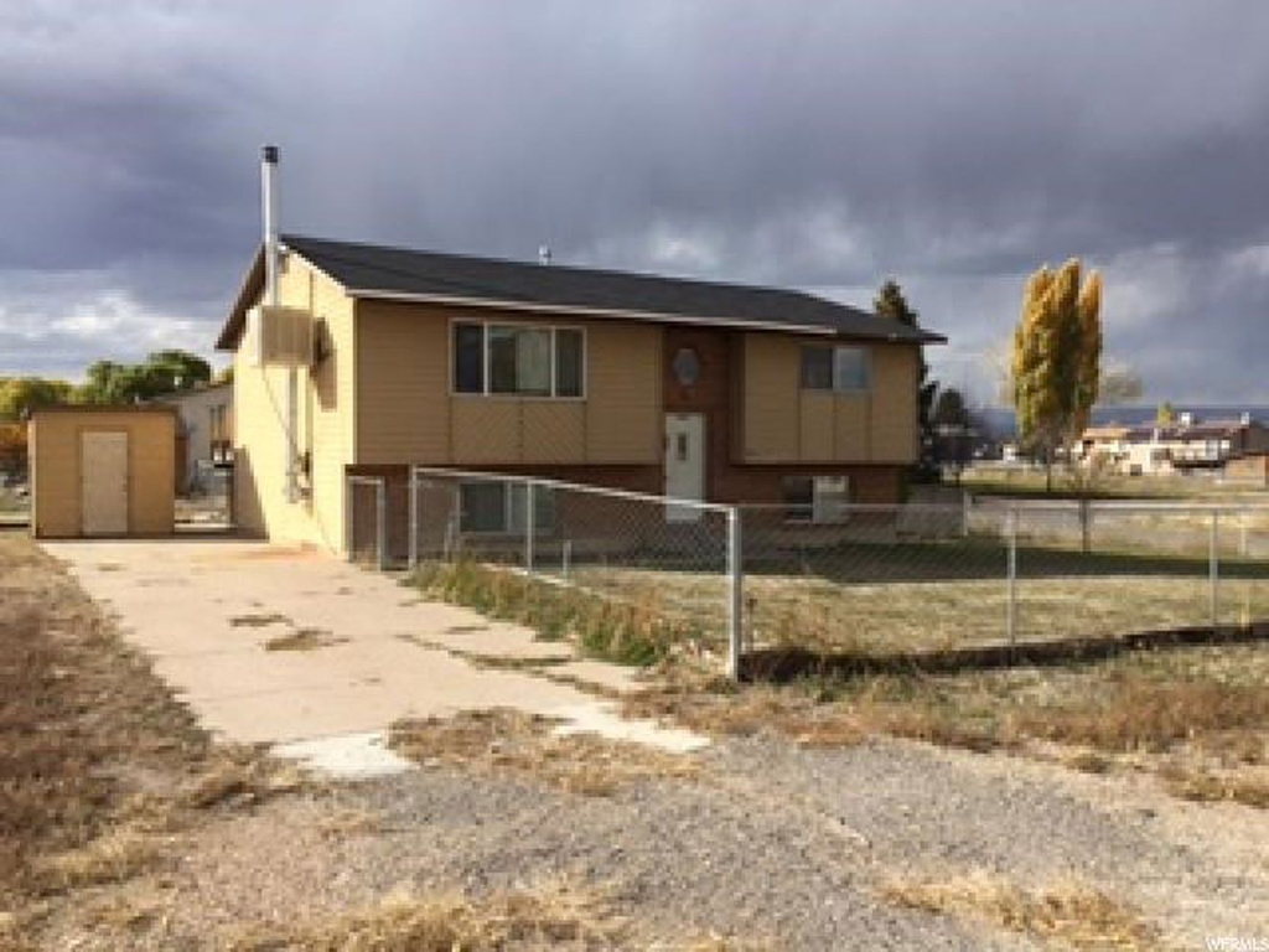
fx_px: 1063
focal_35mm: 29
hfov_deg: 61.7
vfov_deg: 48.2
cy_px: 476
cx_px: 634
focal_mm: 4.15
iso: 32
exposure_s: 1/1883
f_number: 2.2
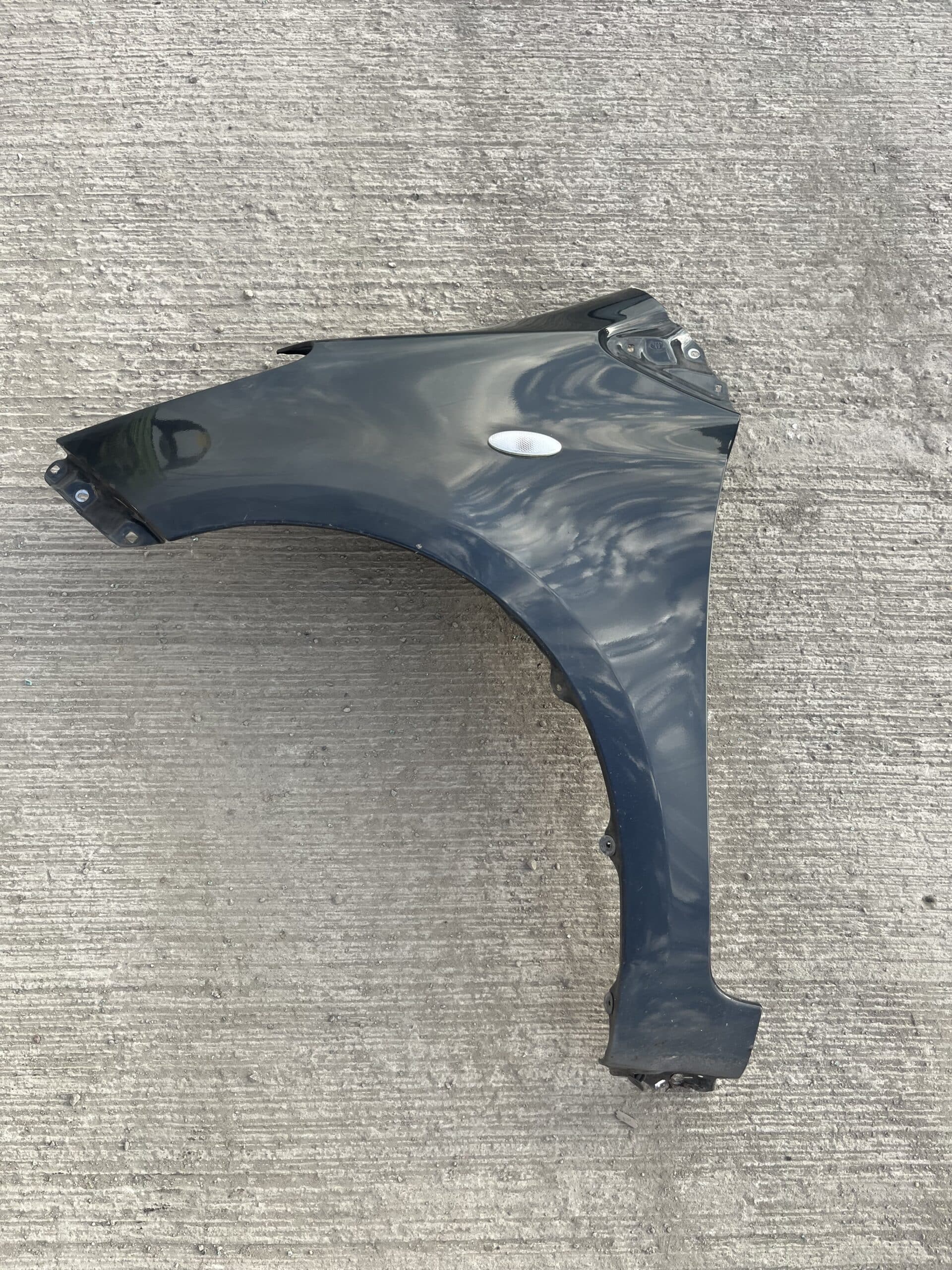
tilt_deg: -76.1
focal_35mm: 26
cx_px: 476
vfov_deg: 67.3
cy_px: 635
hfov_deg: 53.1
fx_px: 953
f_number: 1.6
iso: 50
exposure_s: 1/440
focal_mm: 5.1
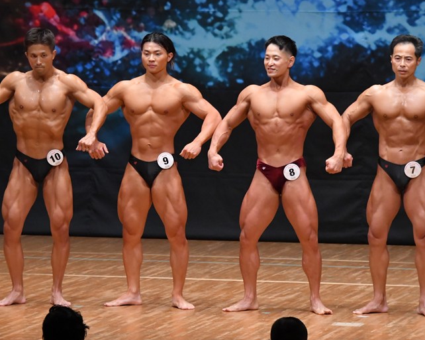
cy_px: 170
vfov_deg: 5.1
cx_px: 172
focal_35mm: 306
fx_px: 3847
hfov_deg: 6.3
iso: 6400
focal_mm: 180
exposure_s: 1/400
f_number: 5.6
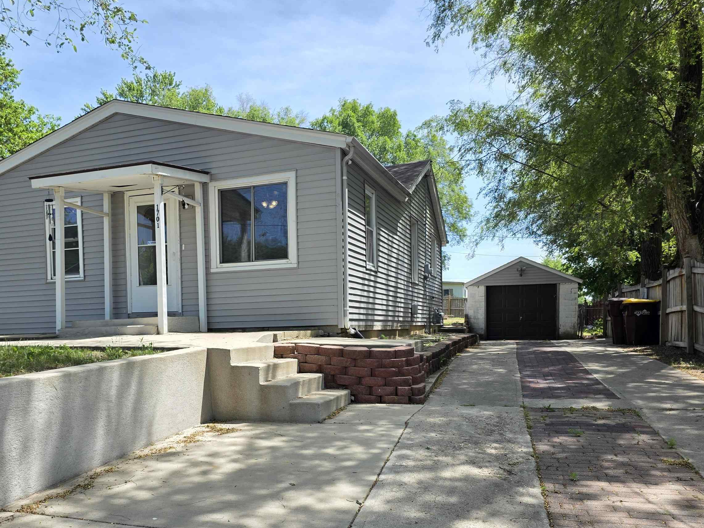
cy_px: 352
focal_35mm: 31
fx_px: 630
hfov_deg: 57.7
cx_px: 267
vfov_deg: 44.8
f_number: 1.7
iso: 80
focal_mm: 6.3
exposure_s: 1/1775
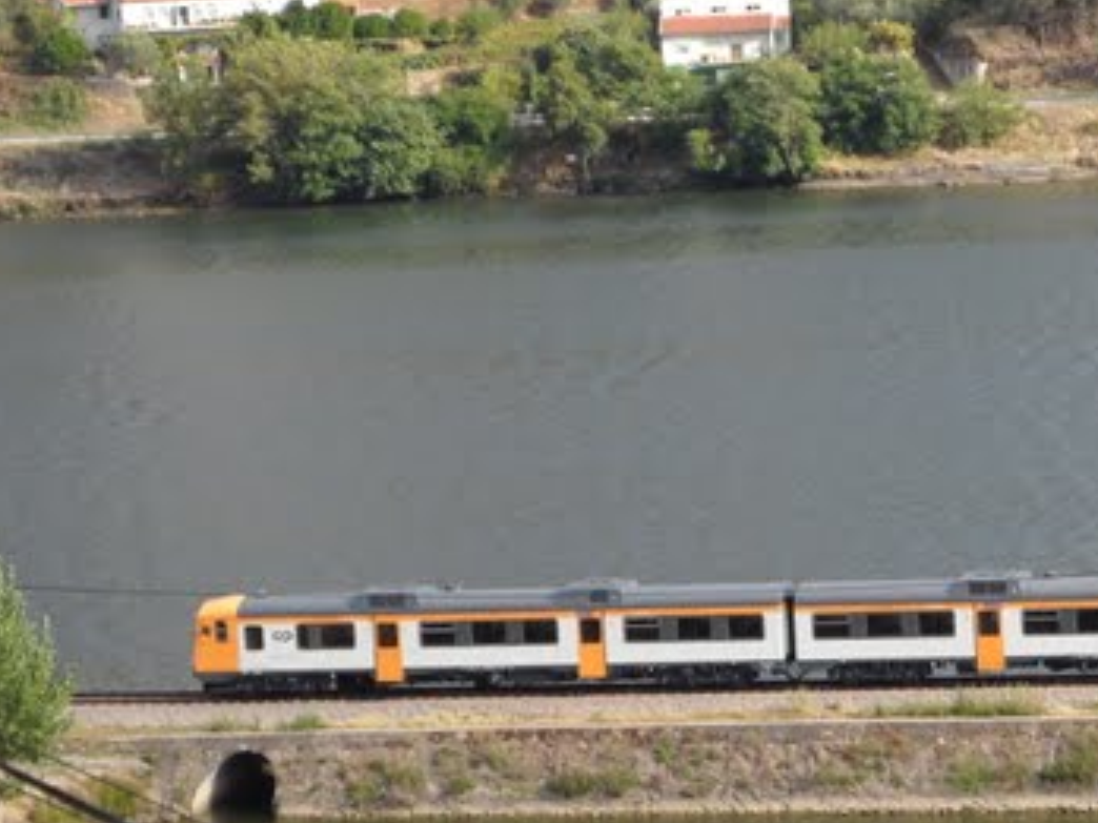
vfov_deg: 8.1
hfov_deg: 10.7
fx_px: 5836
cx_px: 842
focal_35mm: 184
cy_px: 426
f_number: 4.4
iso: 80
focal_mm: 16.3
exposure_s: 1/250
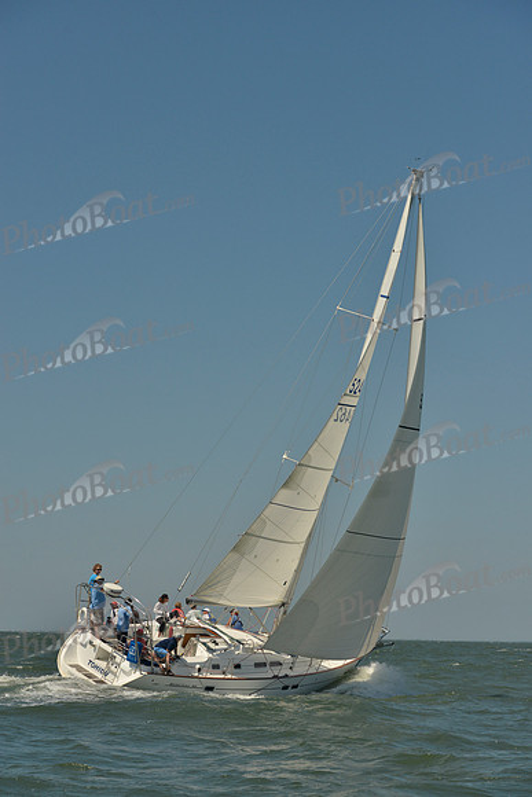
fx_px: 1551
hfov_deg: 19.5
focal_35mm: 70
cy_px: 398
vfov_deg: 28.8
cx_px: 266
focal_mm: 70
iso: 280
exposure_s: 1/1000
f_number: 8
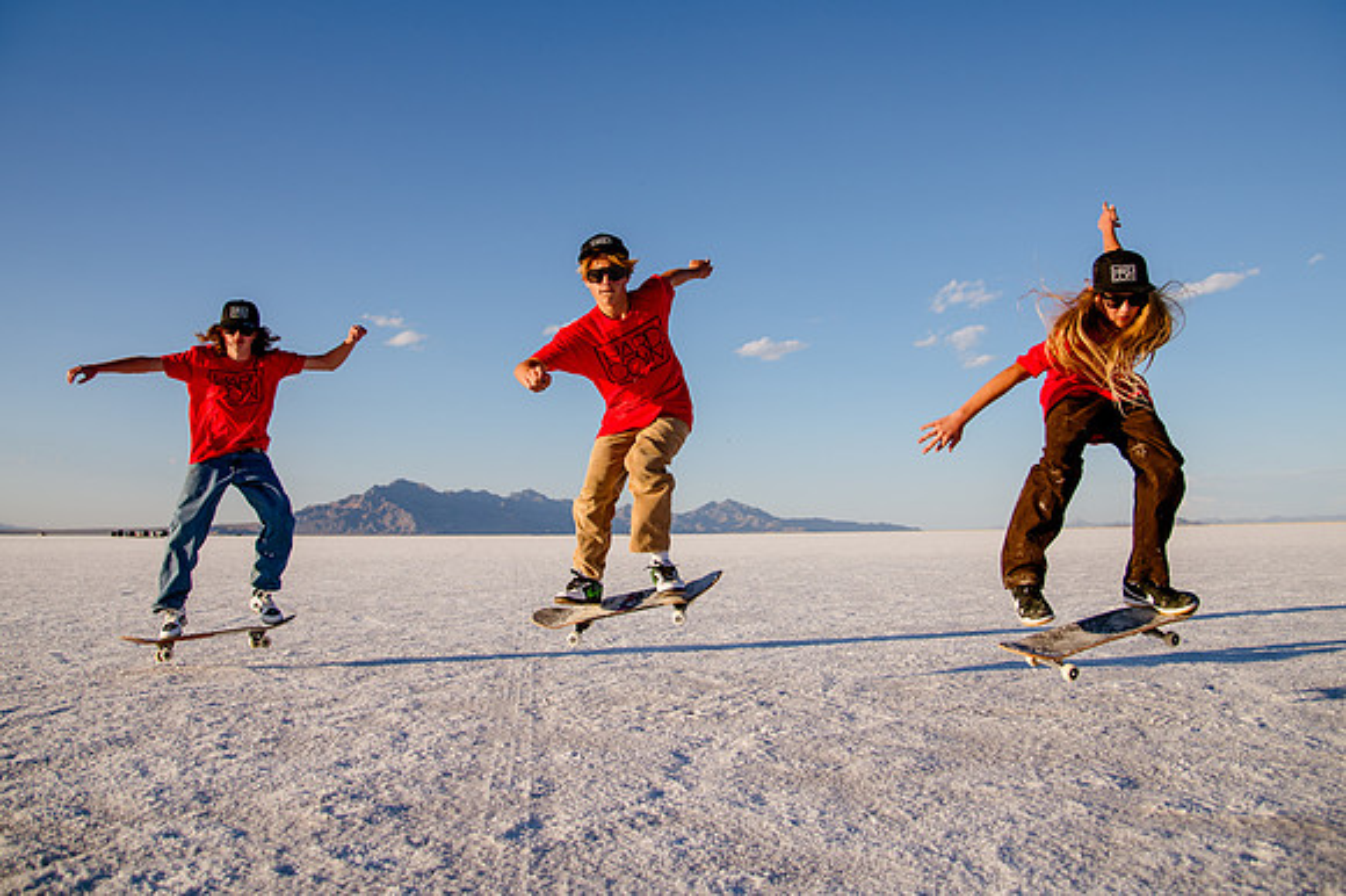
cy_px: 360
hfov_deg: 63.3
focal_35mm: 29
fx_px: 1092
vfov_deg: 44.4
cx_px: 671
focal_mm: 24
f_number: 4
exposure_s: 1/1600
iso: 200
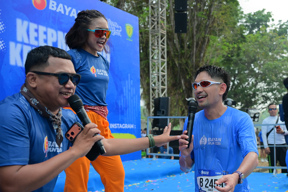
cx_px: 194
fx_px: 368
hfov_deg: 42.1
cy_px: 119
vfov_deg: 29.2
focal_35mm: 46
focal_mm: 34
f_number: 4
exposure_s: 1/1000
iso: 800
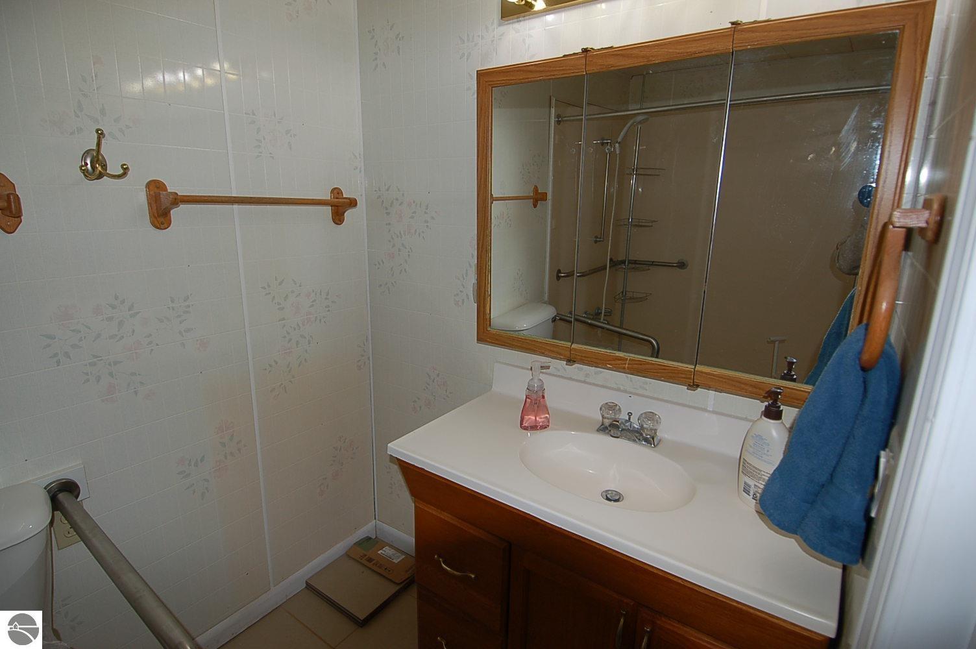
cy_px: 324
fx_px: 488
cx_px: 488
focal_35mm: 18
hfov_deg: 90.1
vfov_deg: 67.3
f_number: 4
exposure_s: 1/250
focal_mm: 12
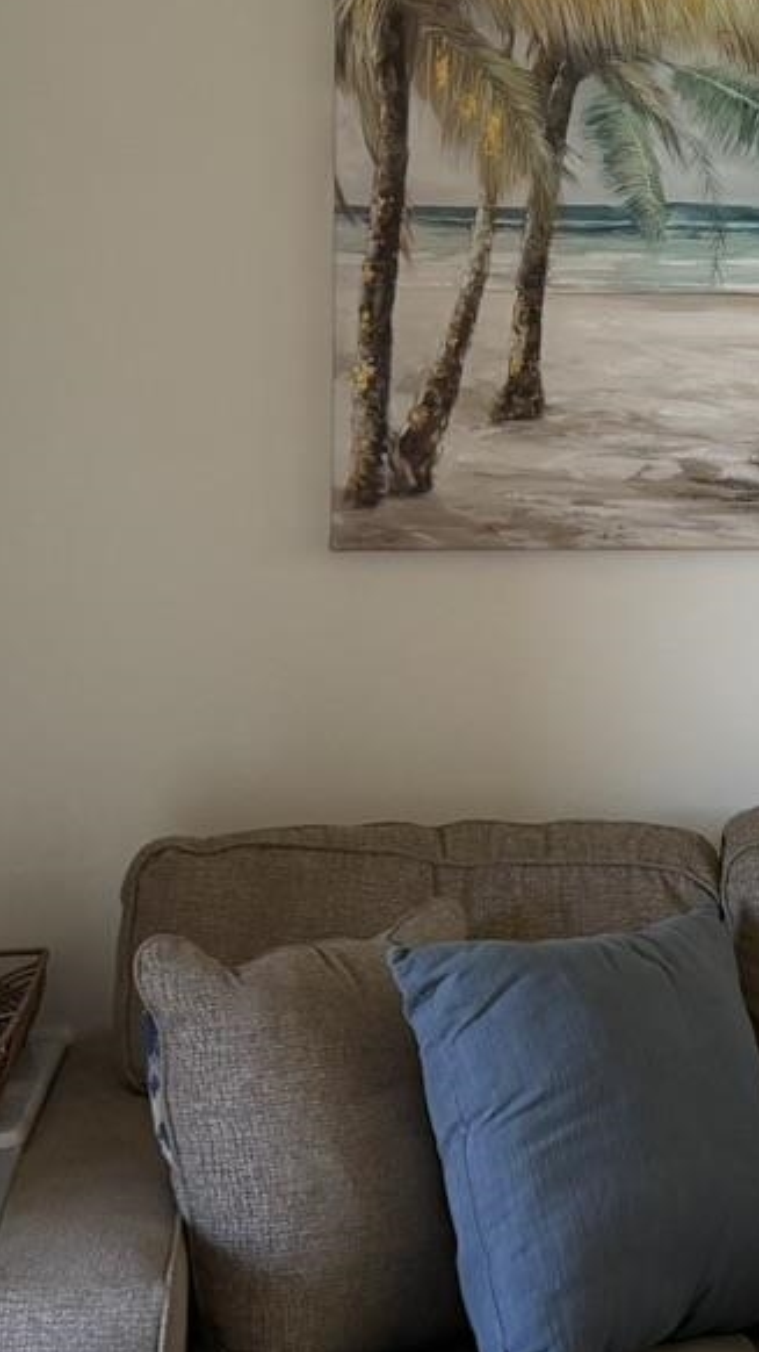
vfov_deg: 22.9
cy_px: 286
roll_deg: +0.6
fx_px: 3295
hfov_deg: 13.0
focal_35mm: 92
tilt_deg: -0.1
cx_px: 771
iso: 160
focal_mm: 6.76
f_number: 1.78
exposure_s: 1/120
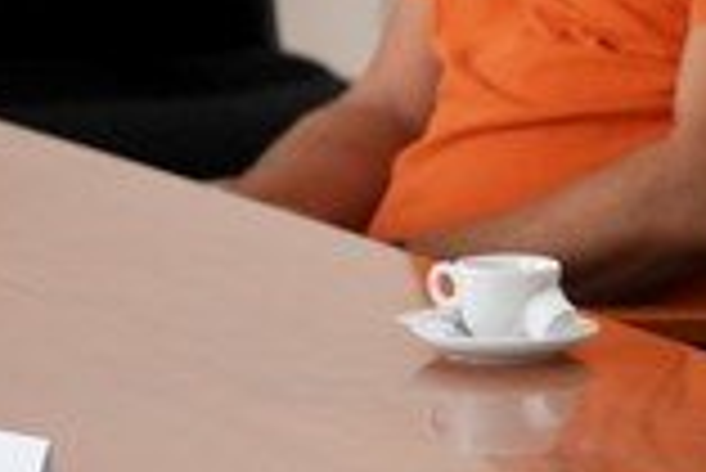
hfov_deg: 4.4
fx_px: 8951
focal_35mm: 456
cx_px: 1988
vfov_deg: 3.0
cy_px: -34
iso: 320
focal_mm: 70
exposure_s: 1/160
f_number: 4
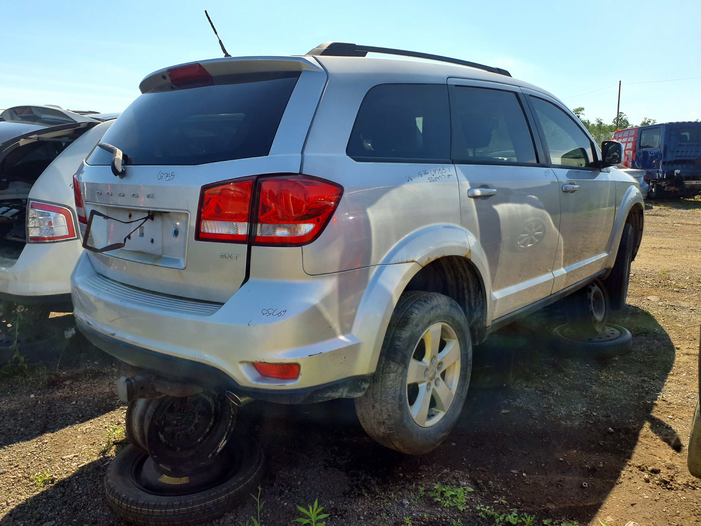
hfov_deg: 65.3
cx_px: 350
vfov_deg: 51.4
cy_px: 263
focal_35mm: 27
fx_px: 547
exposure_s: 1/1176
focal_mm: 3.58
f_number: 1.9
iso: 40
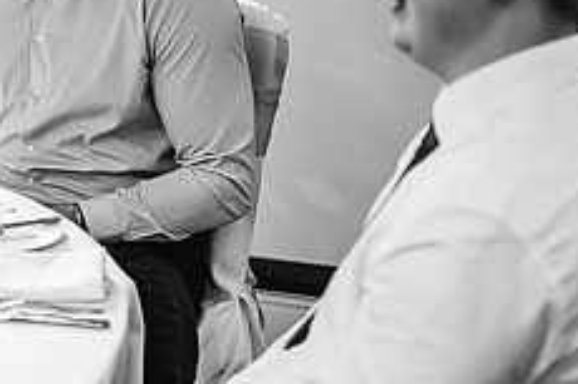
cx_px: 54
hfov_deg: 18.9
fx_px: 1701
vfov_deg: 12.8
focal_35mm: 106
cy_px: 16
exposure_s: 1/500
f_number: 1.4
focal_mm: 35
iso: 640
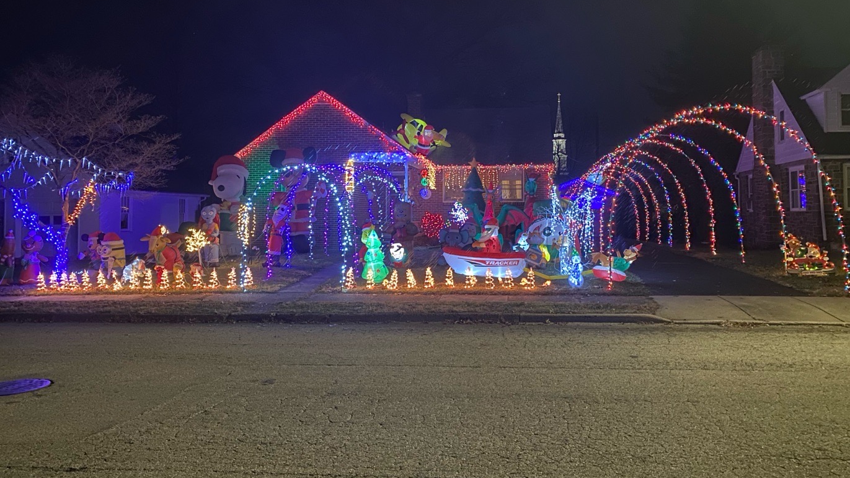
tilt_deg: +2.5
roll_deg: +0.7
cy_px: 181
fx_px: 699
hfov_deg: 62.6
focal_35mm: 31
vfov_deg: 37.6
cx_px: 425
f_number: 1.8
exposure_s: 1/24
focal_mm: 4.25
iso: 1000
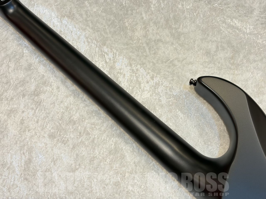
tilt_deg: -66.7
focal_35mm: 52
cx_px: 133
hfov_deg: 36.8
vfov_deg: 28.0
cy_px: 100
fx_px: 400
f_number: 1.6
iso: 100
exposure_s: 1/60
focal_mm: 5.96
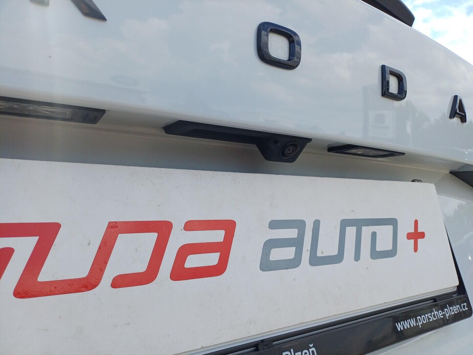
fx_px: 342
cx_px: 236
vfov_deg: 54.9
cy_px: 178
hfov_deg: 69.4
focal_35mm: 25
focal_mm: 4.65
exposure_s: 1/736
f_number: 1.8
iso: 50
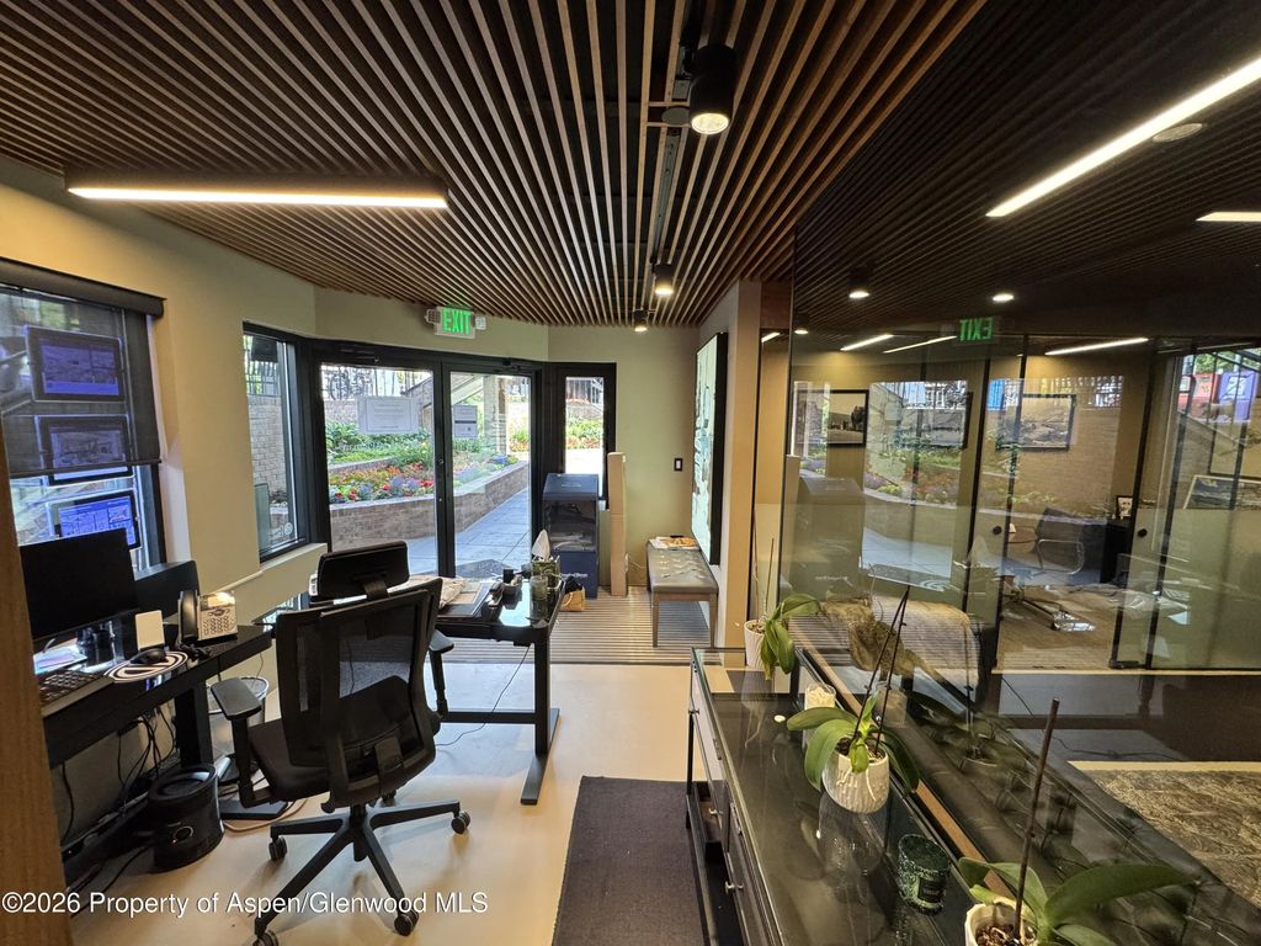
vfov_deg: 85.7
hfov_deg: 102.1
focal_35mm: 14
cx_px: 630
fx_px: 510
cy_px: 473
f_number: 2.2
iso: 250
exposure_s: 1/120
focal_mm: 2.22
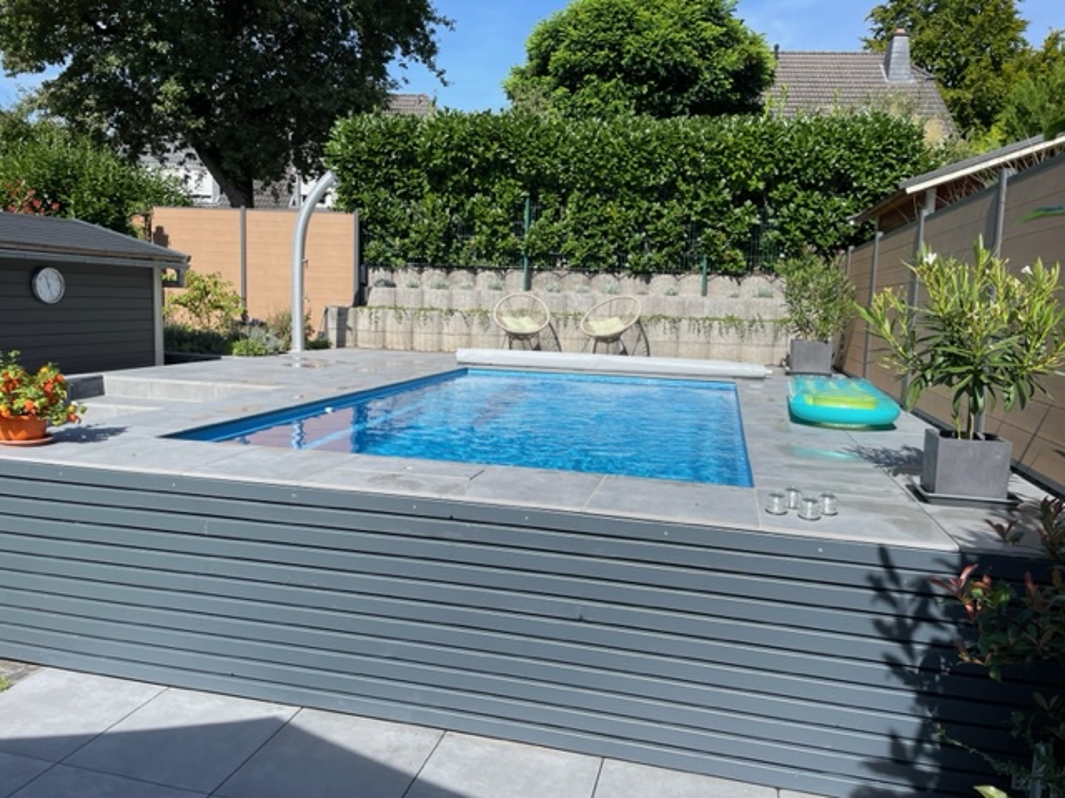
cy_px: 399
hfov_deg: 67.3
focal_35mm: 26
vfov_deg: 53.1
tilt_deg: -6.6
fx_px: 800
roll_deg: -2.2
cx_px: 532
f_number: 1.6
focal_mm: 4.2
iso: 32
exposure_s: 1/2681
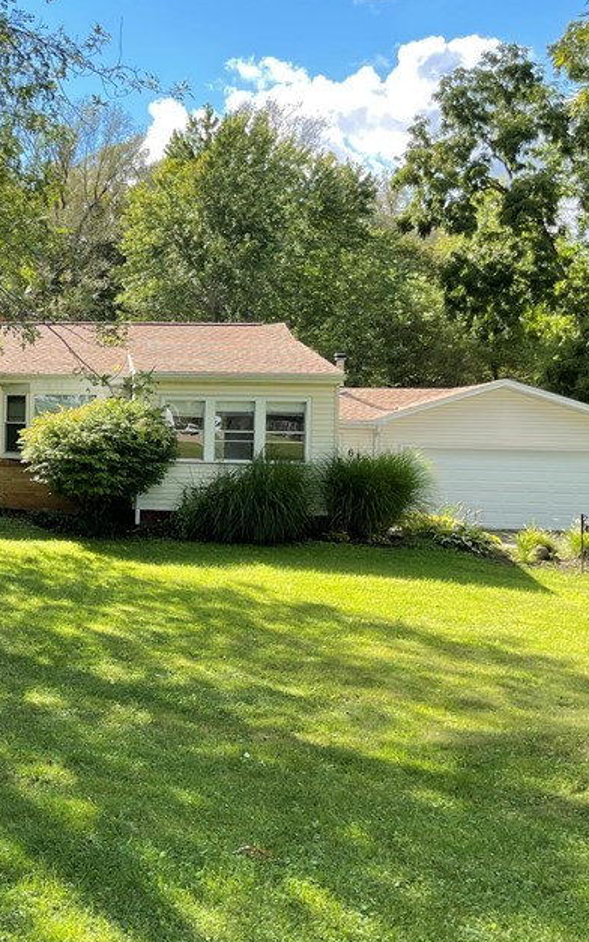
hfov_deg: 26.4
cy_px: 428
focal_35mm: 45
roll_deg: -0.9
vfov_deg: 44.3
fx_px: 1155
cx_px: -56
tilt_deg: -1.1
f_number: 1.6
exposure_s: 1/755
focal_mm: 5.1
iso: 32
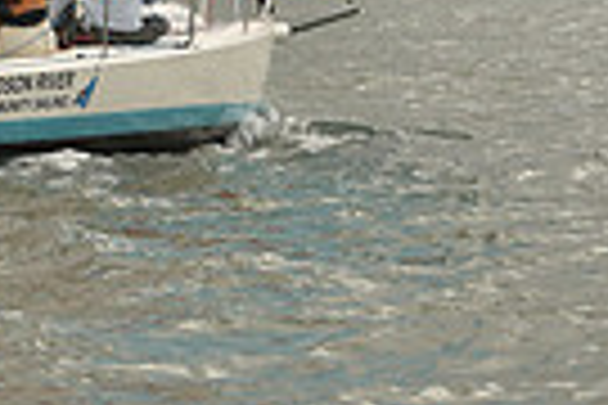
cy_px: -886
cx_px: 155
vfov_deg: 3.7
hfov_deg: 5.7
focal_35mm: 364
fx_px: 6147
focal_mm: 85
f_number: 7.1
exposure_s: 1/1250
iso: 320
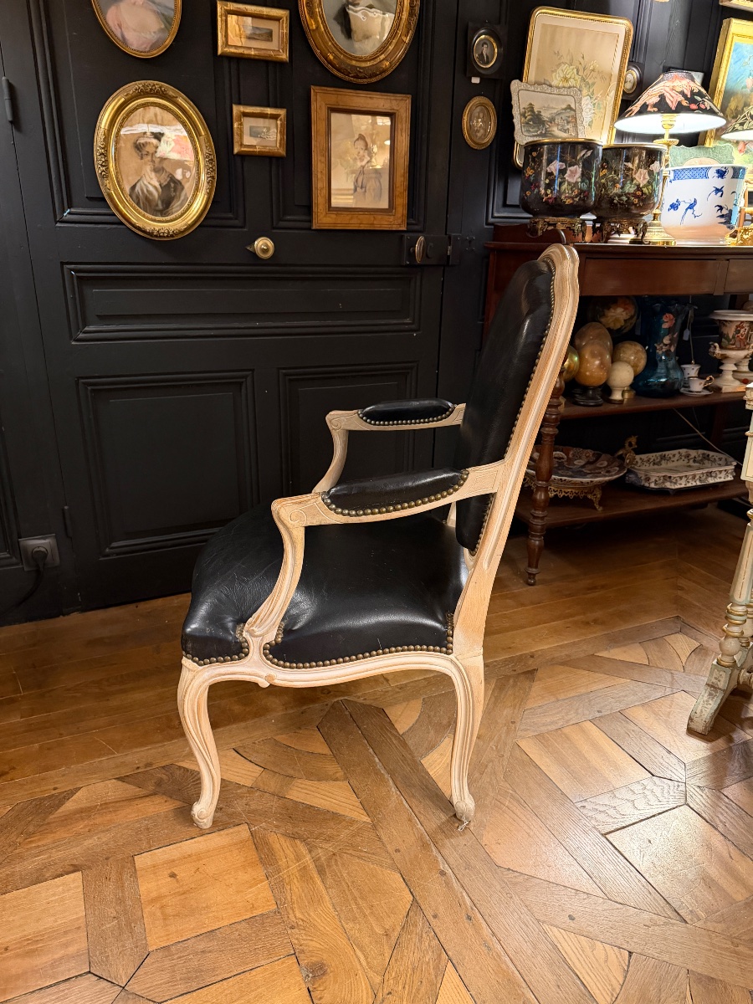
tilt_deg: -17.8
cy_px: 502
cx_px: 376
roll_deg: -0.2
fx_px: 696
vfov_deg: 71.6
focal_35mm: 24
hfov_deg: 56.8
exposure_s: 1/33
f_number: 1.78
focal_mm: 6.76
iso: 800
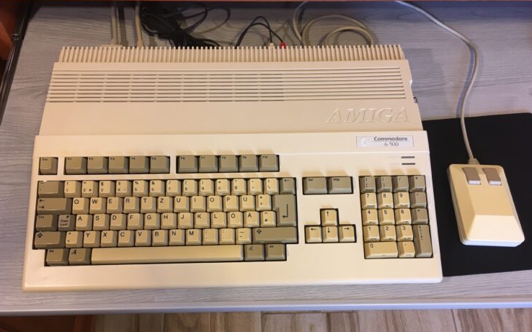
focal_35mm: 32
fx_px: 464
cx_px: 257
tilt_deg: -62.5
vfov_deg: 39.3
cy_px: 194
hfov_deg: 59.6
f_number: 2.2
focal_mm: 4.15
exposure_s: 1/33
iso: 80
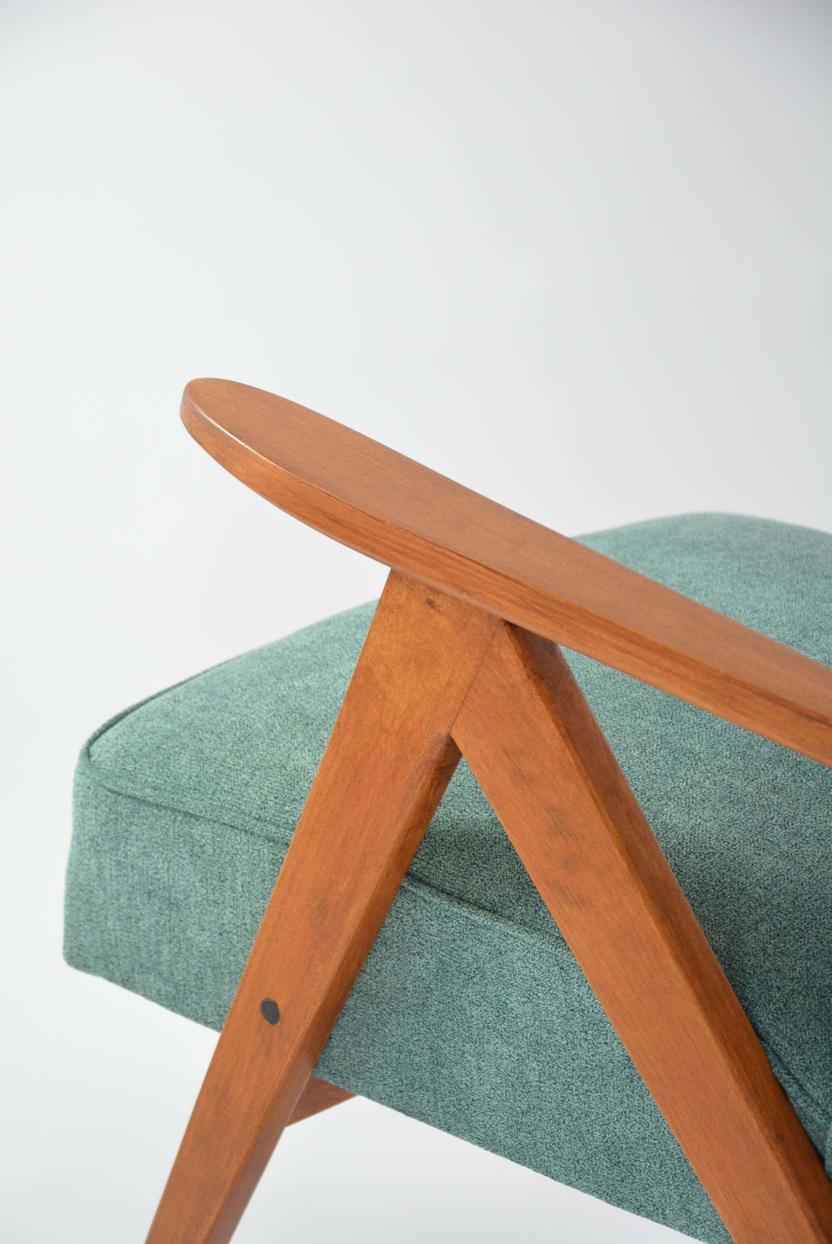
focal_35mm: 112
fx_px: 3892
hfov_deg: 12.2
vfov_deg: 18.2
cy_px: 622
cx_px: 416
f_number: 5.3
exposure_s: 1/125
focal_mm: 75
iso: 900
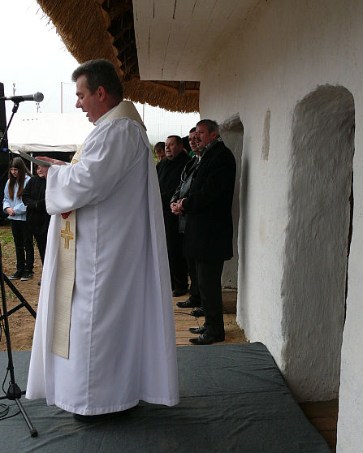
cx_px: 182
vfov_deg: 42.9
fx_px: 577
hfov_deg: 34.9
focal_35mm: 43
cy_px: 232
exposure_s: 1/125
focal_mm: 8.3
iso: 100
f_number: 4
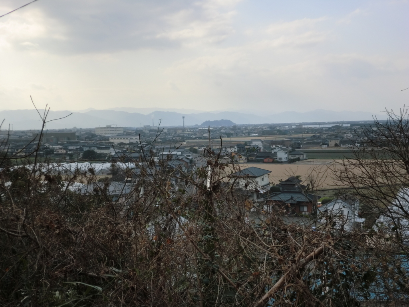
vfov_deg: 30.9
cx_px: 204
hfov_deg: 40.4
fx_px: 555
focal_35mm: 47
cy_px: 154
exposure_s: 1/800
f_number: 3.4
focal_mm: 8.46
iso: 50
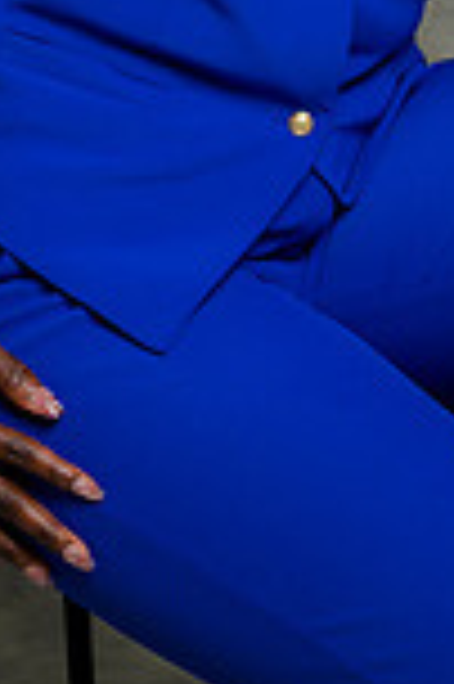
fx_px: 4778
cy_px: -144
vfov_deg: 8.1
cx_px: 328
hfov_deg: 5.4
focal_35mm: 252
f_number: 5
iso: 125
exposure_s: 1/200
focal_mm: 85
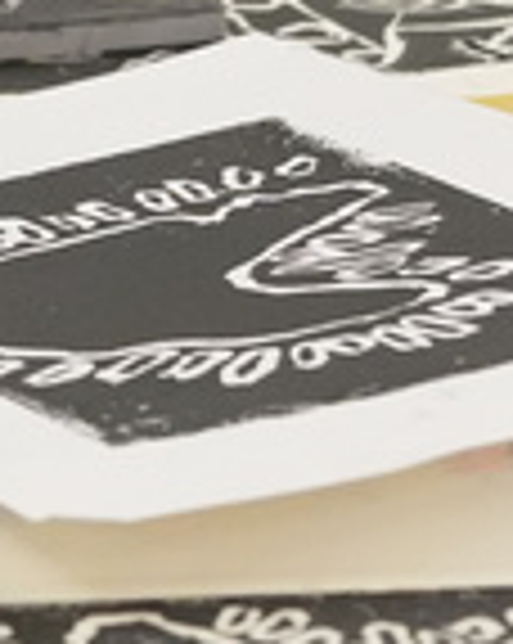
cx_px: 22
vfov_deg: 3.8
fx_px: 9605
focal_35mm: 505
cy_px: 250
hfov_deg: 3.1
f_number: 4
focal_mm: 50
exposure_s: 1/250
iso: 3200
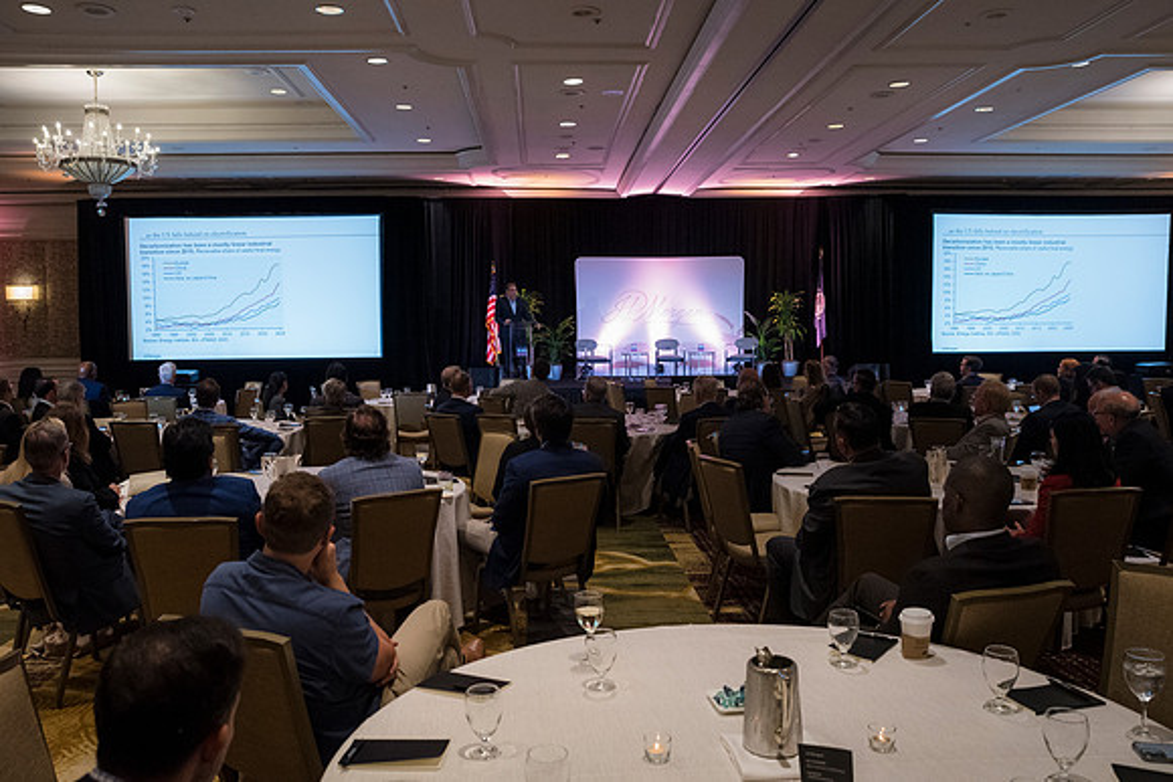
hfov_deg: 60.3
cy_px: 391
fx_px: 1010
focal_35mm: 31
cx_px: 586
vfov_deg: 42.3
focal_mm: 31
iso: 5000
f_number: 5.6
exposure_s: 1/125
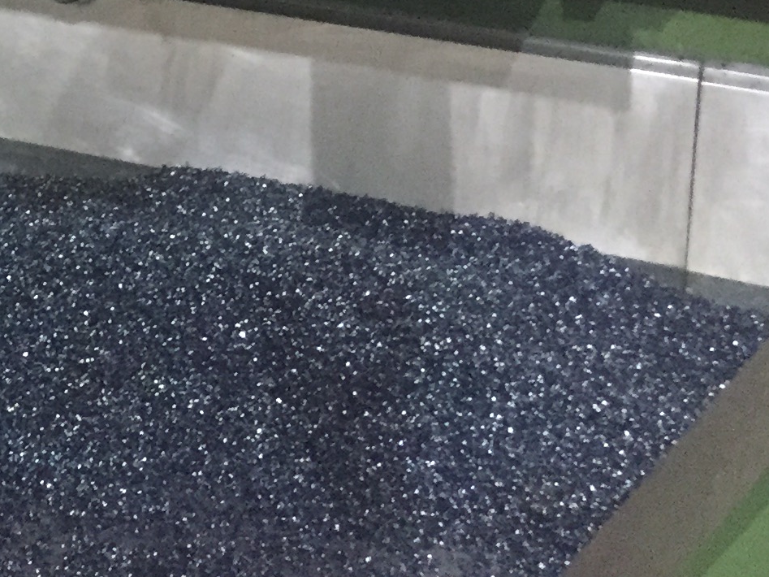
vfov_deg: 13.5
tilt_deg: -12.6
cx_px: -352
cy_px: -416
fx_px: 2221
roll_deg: +1.2
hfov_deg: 17.8
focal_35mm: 100
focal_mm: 4.15
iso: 250
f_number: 2.2
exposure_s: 1/30
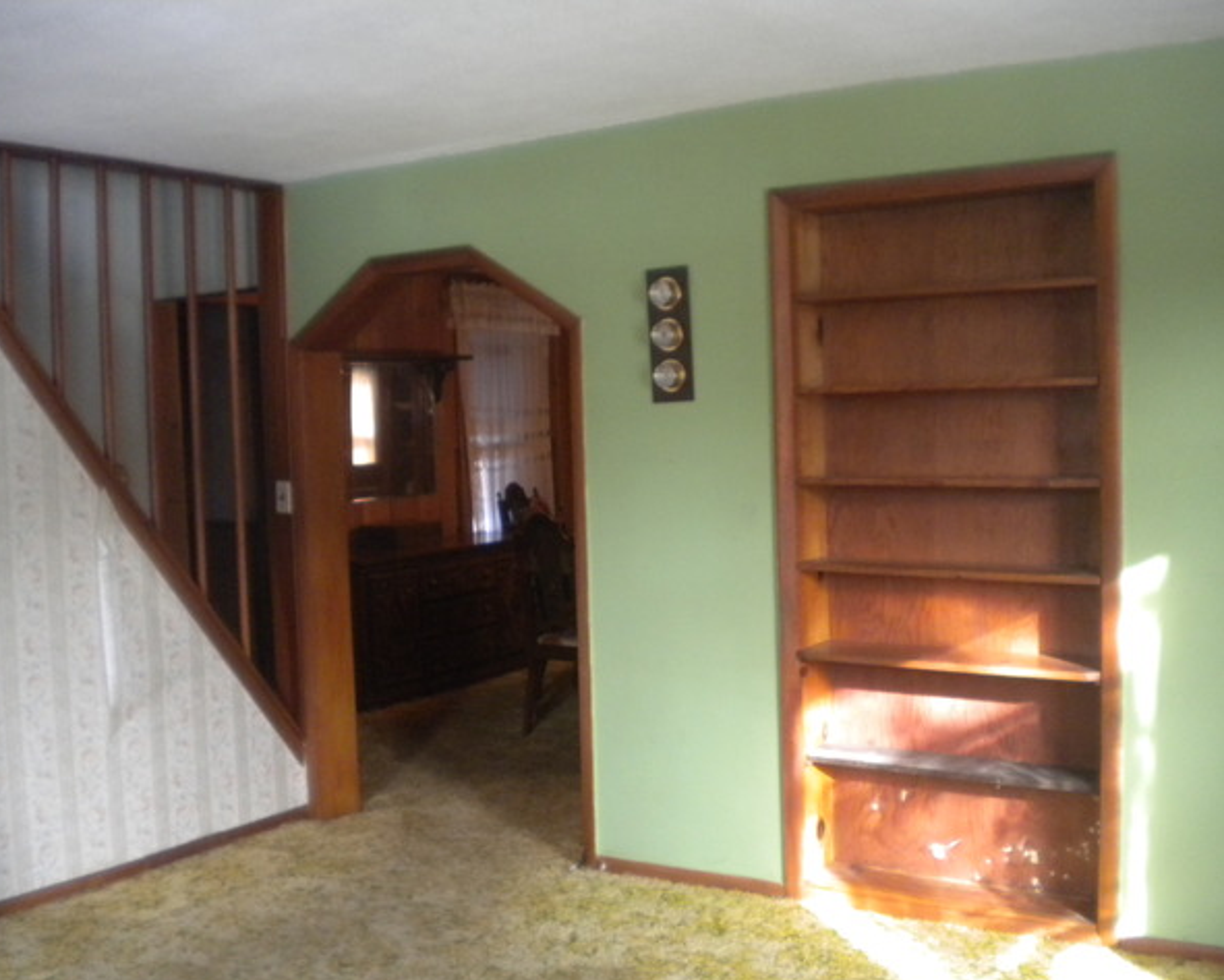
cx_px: 636
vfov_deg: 40.1
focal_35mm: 37
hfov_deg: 49.1
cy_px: 495
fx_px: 1341
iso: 400
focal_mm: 6.3
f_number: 3.1
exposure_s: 1/54.2
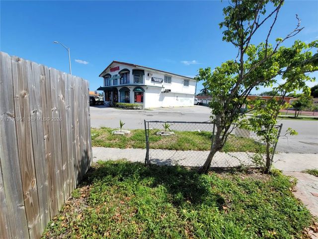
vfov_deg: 89.9
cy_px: 120
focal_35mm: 13
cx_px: 159
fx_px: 119
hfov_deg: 106.2
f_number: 2.2
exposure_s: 1/1843
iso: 64
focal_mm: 2.2
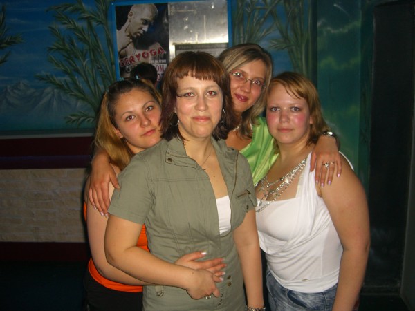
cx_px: 208
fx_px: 456
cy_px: 156
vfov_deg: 37.7
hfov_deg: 49.0
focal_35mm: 38
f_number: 2.8
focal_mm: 7.9
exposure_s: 1/60
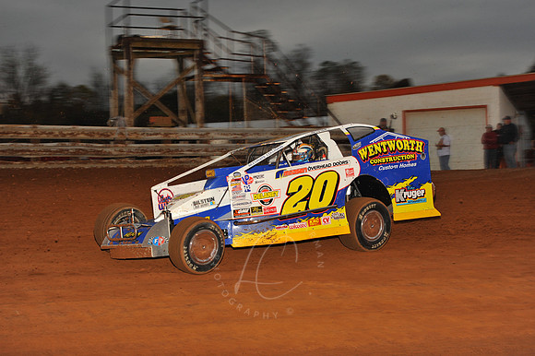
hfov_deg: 28.9
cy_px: 178
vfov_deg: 19.4
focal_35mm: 70
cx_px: 268
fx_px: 1040
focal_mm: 70
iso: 800
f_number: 7.1
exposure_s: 1/320
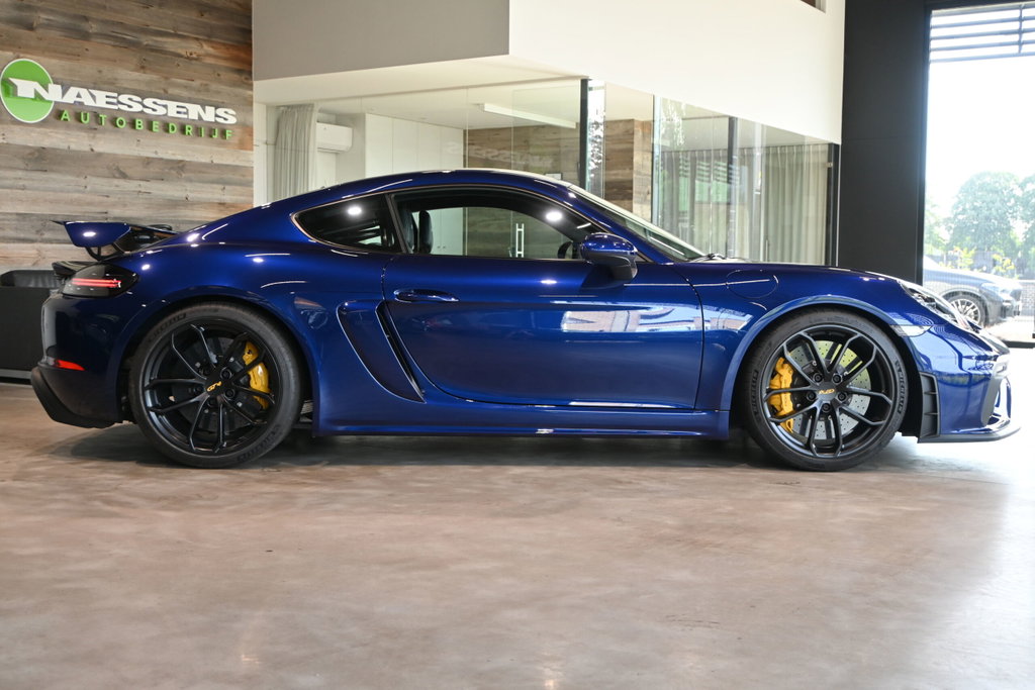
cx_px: 518
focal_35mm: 41
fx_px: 1186
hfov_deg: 47.1
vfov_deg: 32.5
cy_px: 345
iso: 400
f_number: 4.5
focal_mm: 27.5
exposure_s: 1/125
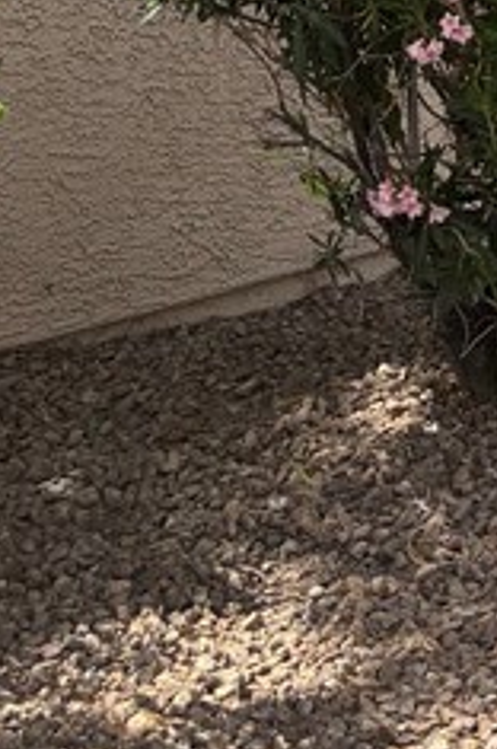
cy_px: -296
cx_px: 988
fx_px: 2451
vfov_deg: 16.2
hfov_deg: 10.6
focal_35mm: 118
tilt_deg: -3.1
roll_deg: +0.5
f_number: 1.6
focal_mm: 5.96
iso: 50
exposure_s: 1/2193
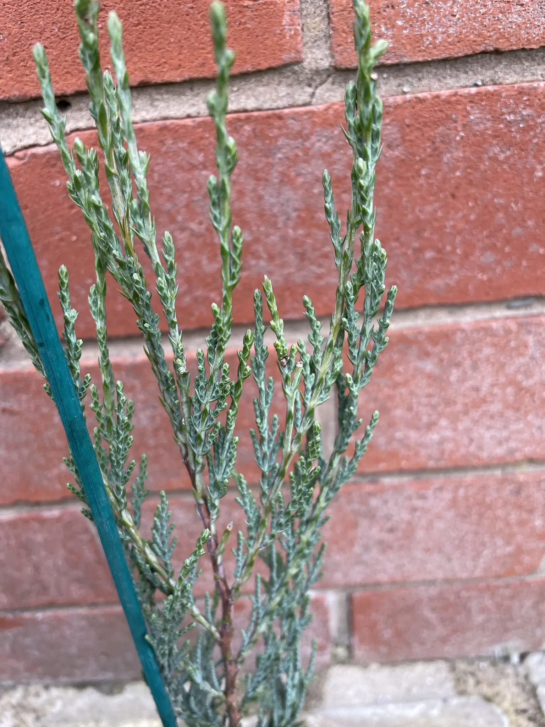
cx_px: 272
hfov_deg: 53.1
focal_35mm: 26
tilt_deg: -34.0
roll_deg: +7.3
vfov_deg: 67.3
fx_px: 546
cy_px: 364
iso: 80
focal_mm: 4.2
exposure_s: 1/121
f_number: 1.6
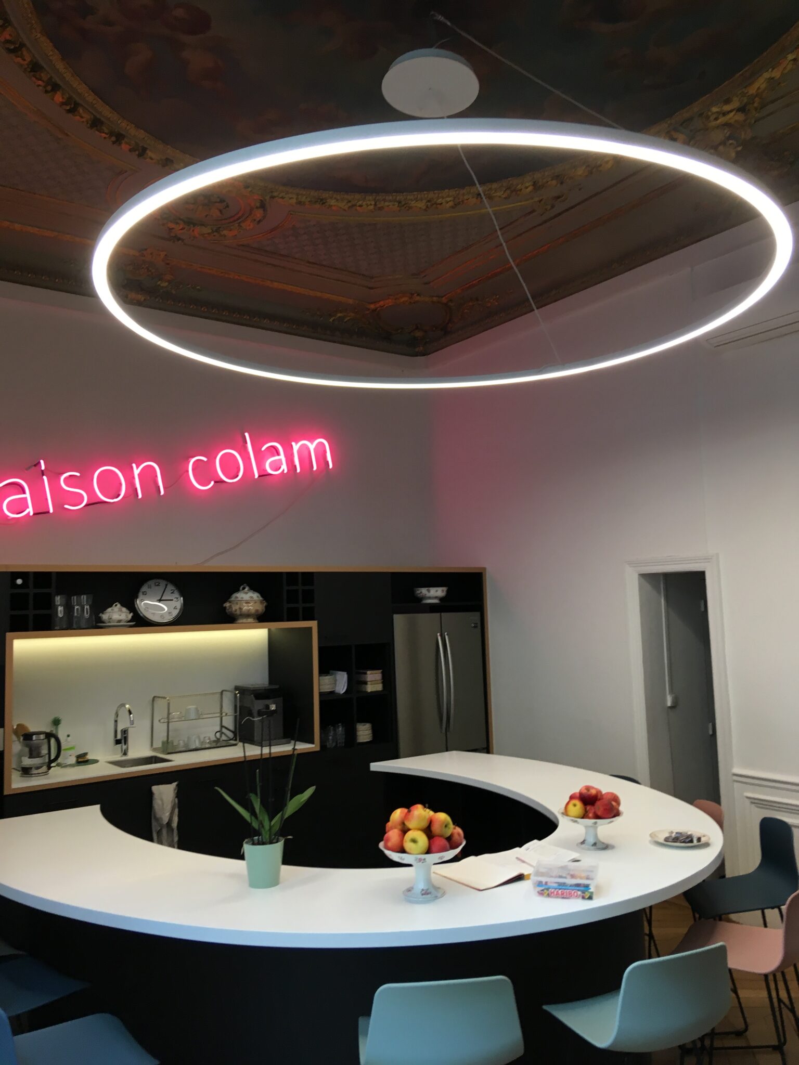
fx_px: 892
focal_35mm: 29
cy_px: 532
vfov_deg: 61.7
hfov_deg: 48.2
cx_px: 400
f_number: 2.2
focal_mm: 4.15
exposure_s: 1/33
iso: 40
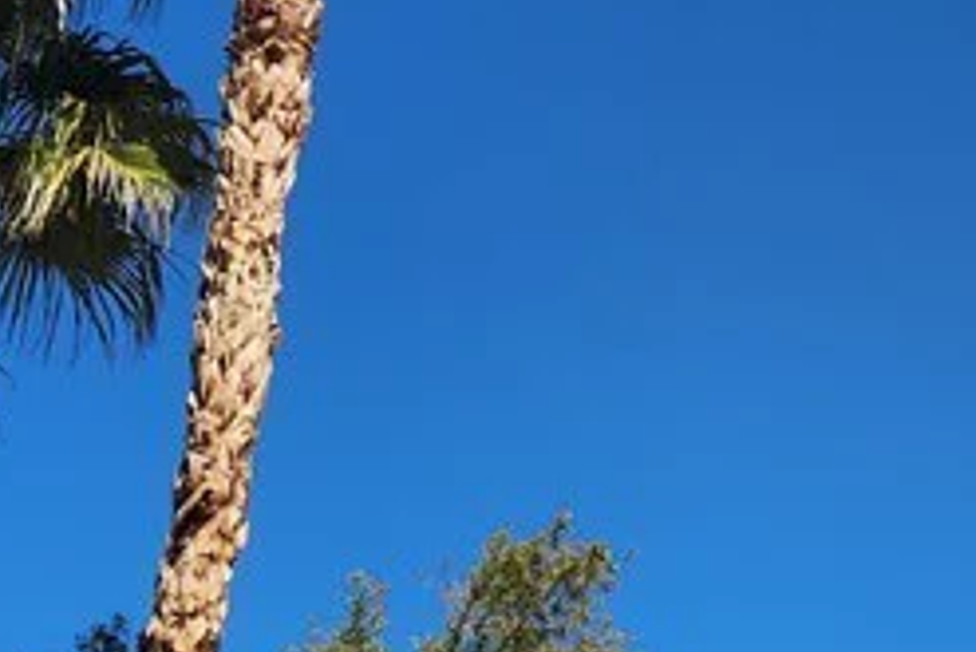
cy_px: 1055
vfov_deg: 12.9
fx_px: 2685
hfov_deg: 20.2
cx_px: 897
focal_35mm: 99
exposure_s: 1/2163
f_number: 1.8
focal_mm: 5.4
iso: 20
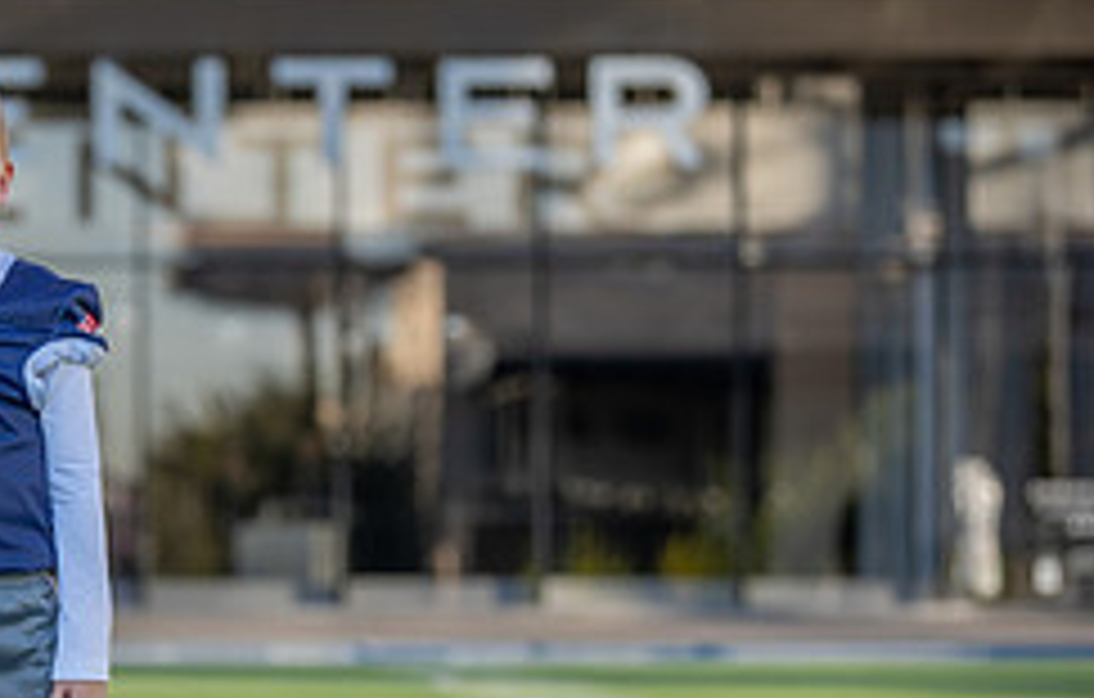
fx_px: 6747
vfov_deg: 5.9
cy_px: 561
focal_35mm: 225
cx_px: -79
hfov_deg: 9.2
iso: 100
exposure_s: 1/500
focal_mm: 91
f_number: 2.8
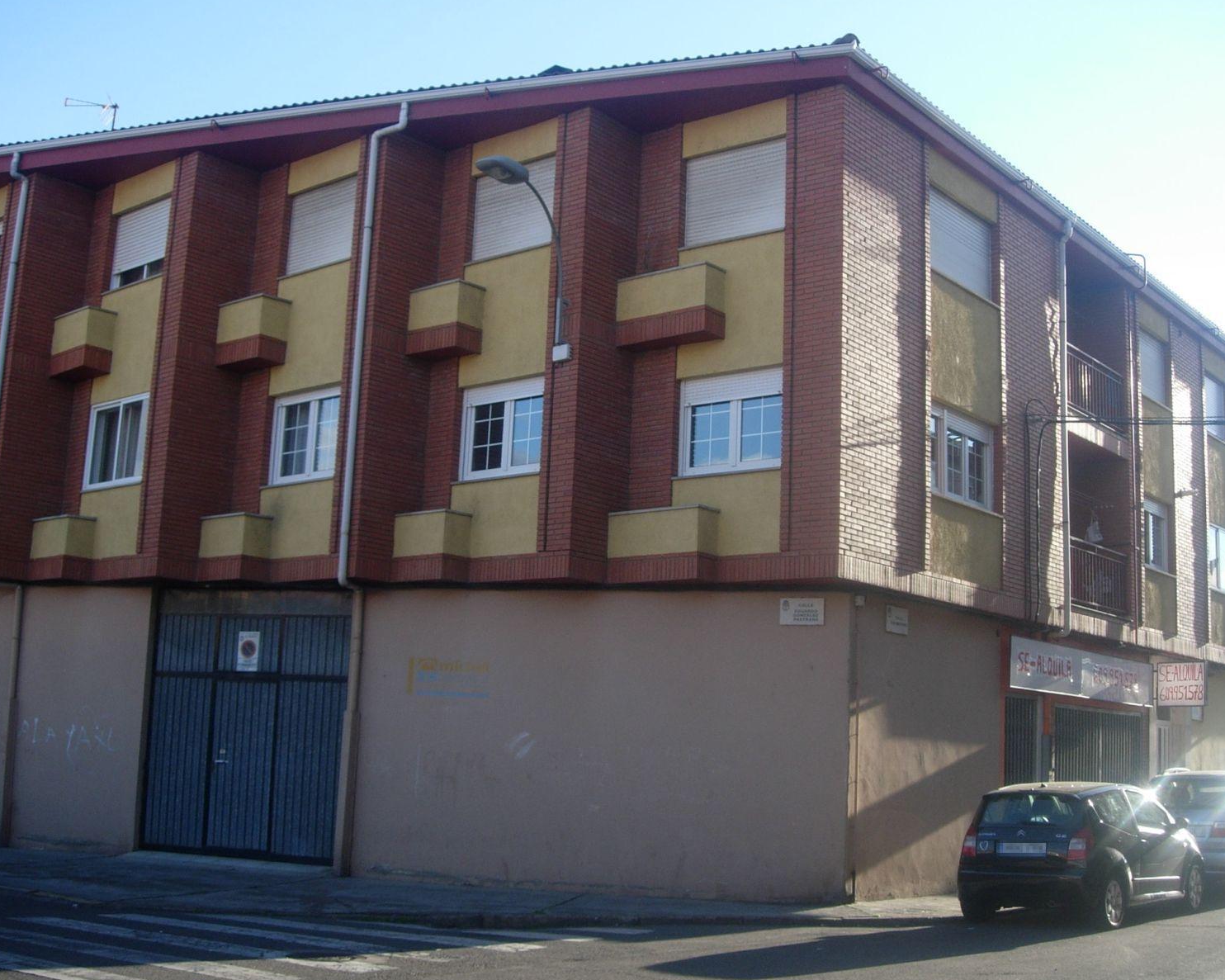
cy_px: 515
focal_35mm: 42
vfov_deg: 35.7
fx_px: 1523
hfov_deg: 43.8
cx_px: 648
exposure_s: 1/456
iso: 64
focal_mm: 7.8
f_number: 2.8
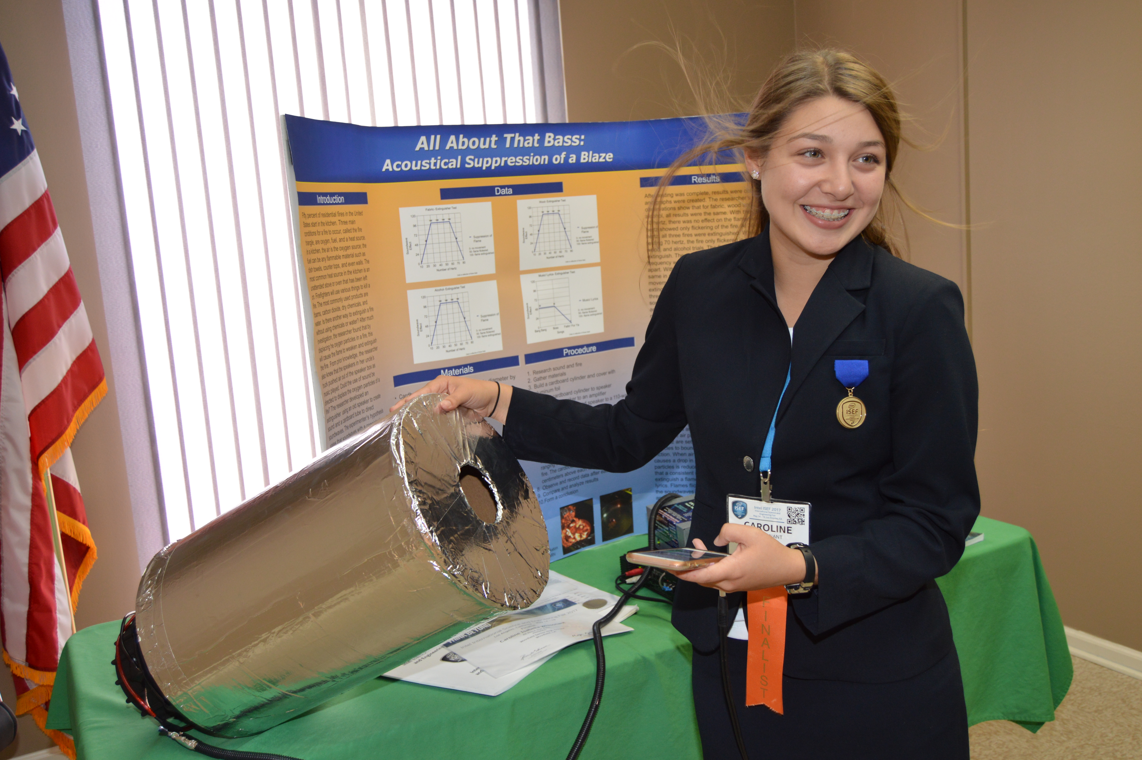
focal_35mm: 33
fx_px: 1046
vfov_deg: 39.9
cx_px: 571
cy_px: 380
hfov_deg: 57.3
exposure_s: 1/60
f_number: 4
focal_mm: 22
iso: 400
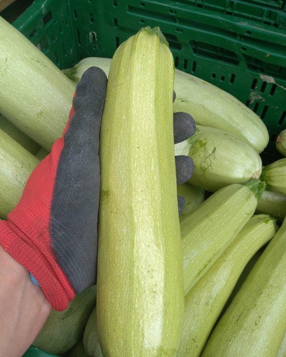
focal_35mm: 34
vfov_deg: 52.7
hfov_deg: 43.3
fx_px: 360
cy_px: 203
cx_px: 130
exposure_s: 1/125
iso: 100
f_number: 2
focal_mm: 3.54
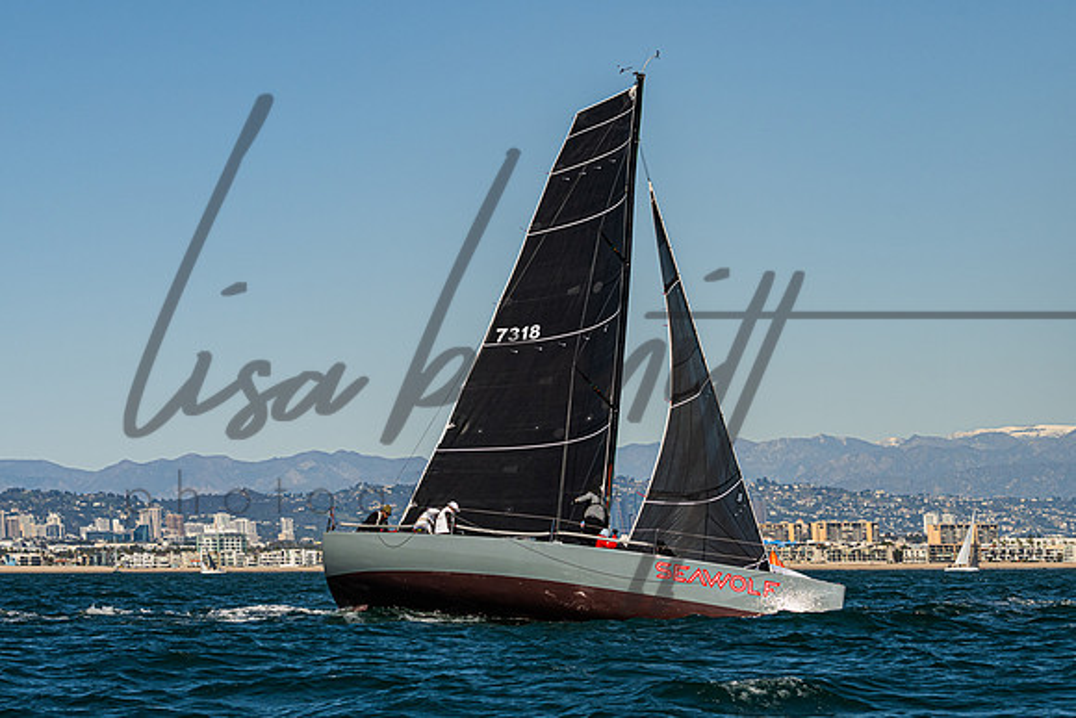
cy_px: 353
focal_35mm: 137
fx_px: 4103
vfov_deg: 10.0
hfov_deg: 14.9
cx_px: 535
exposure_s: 1/2000
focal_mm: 100
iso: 400
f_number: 9
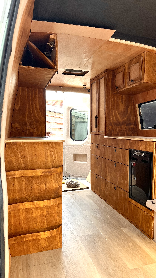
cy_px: 142
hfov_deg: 39.8
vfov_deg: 66.1
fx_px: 213
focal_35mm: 29
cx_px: 102
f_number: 1.6
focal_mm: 5.1
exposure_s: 1/122
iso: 80
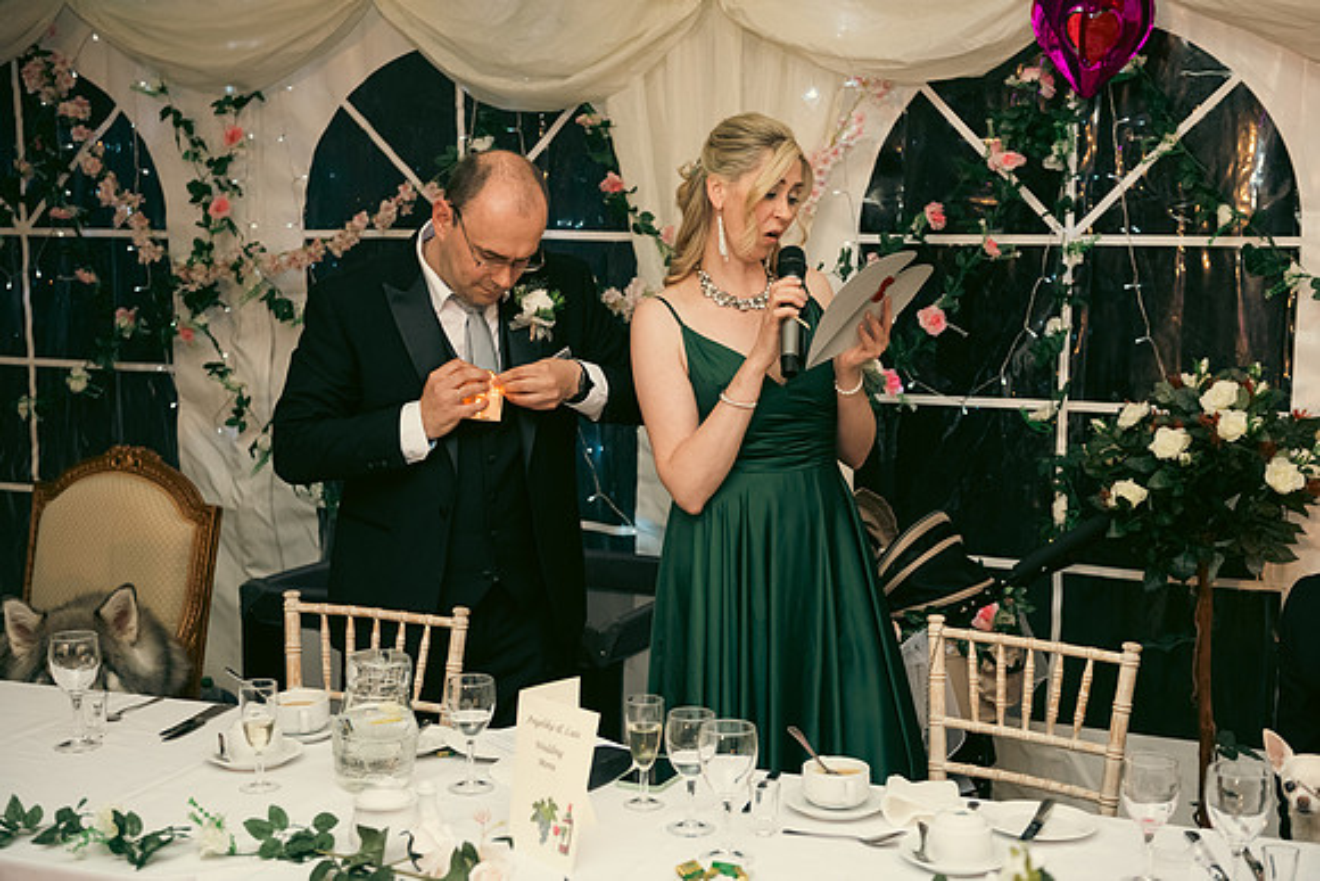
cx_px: 660
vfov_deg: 26.0
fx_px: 1907
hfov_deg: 38.2
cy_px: 440
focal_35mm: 52
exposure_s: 1/160
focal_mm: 52
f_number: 3.5
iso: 800
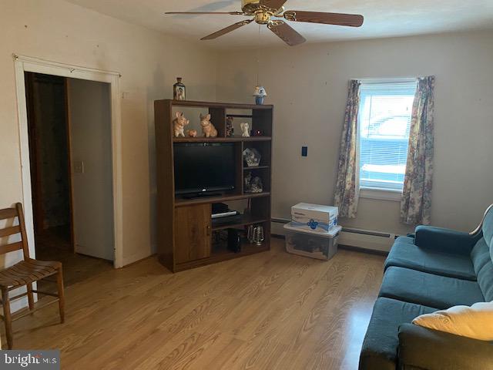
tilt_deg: -9.5
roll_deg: -1.8
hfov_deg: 67.3
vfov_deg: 53.1
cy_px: 185
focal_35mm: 26
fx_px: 370
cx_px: 246
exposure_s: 1/30
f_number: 1.8
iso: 1000
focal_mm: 4.25
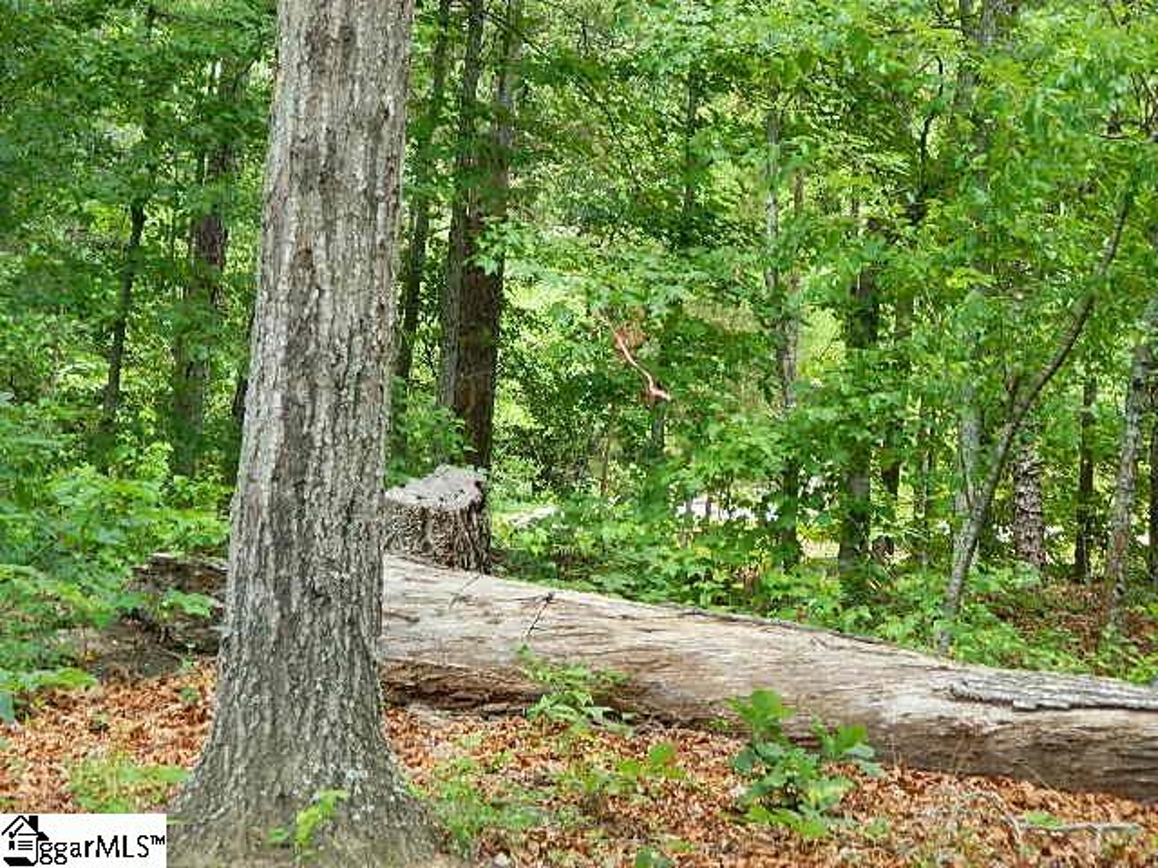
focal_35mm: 103
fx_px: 3446
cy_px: 434
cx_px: 579
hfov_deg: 19.1
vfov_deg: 14.4
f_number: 4.5
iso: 110
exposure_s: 1/60
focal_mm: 18.6
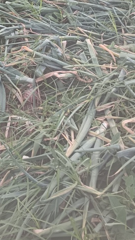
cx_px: -59
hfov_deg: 18.4
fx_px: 376
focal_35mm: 59
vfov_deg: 34.1
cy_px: 38
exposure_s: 1/120
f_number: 1.75
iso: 278
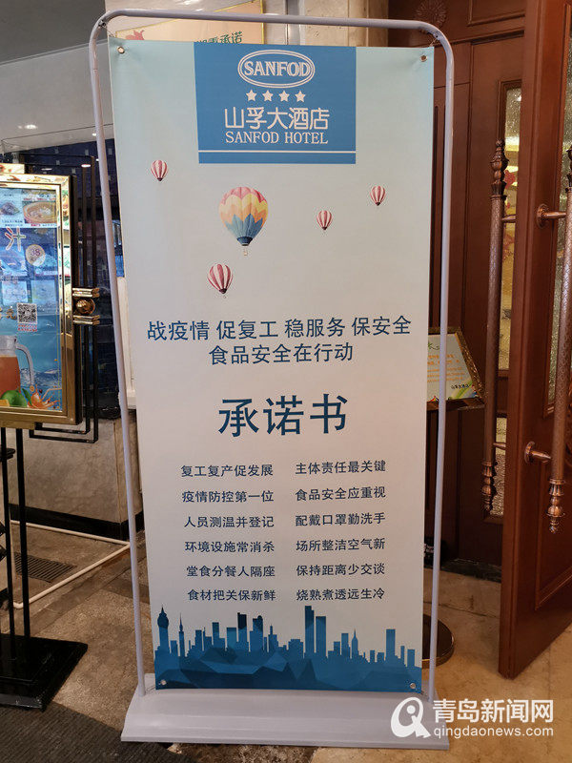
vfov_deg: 65.3
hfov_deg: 51.4
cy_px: 382
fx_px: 595
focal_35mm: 27
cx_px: 286
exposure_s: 1/100
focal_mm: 5.58
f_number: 1.8
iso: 400
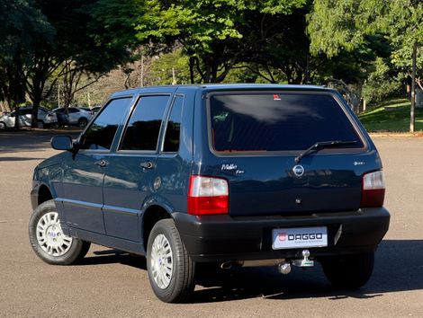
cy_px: 159
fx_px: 942
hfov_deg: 25.3
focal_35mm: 77
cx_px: 212
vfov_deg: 19.2
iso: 25
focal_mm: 9
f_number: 2.8
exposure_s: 1/254
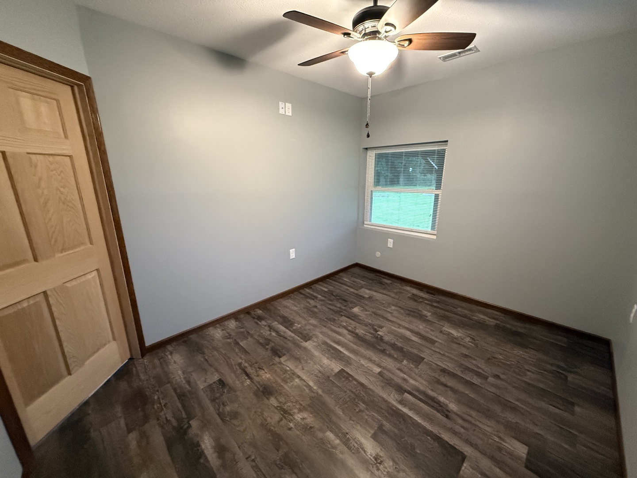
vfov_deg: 85.7
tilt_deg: -13.7
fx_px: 258
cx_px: 318
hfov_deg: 102.1
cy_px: 239
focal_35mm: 14
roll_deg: +0.2
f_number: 2.2
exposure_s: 1/60
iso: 800
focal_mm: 2.22
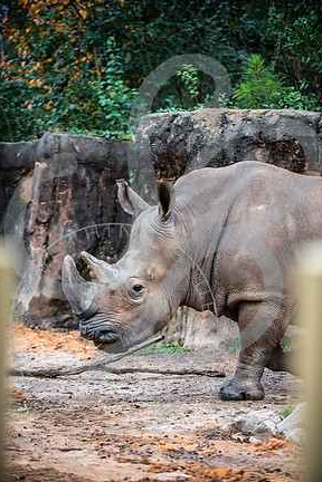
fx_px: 1677
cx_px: 164
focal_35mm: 125
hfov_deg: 11.0
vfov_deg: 16.4
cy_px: 242
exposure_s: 1/250
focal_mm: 120
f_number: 2.8
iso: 125
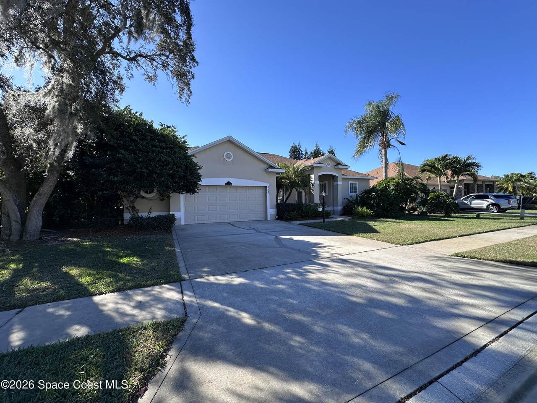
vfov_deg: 85.7
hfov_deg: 102.1
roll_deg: +1.2
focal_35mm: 14
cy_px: 202
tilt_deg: +0.2
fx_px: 217
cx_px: 268
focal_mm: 2.22
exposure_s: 1/988
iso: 40
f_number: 2.2
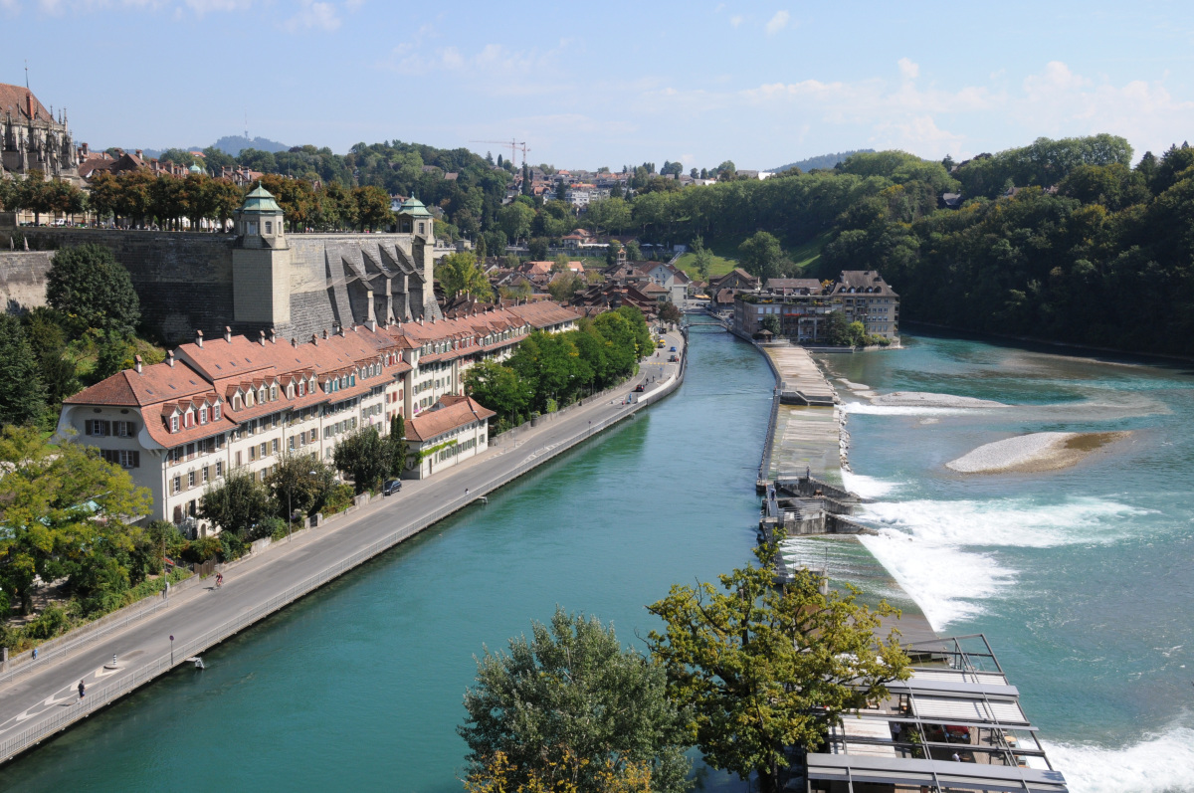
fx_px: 1292
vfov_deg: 34.1
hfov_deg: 49.6
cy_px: 396
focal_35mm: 39
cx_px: 597
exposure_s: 1/500
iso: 400
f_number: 11
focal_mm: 26
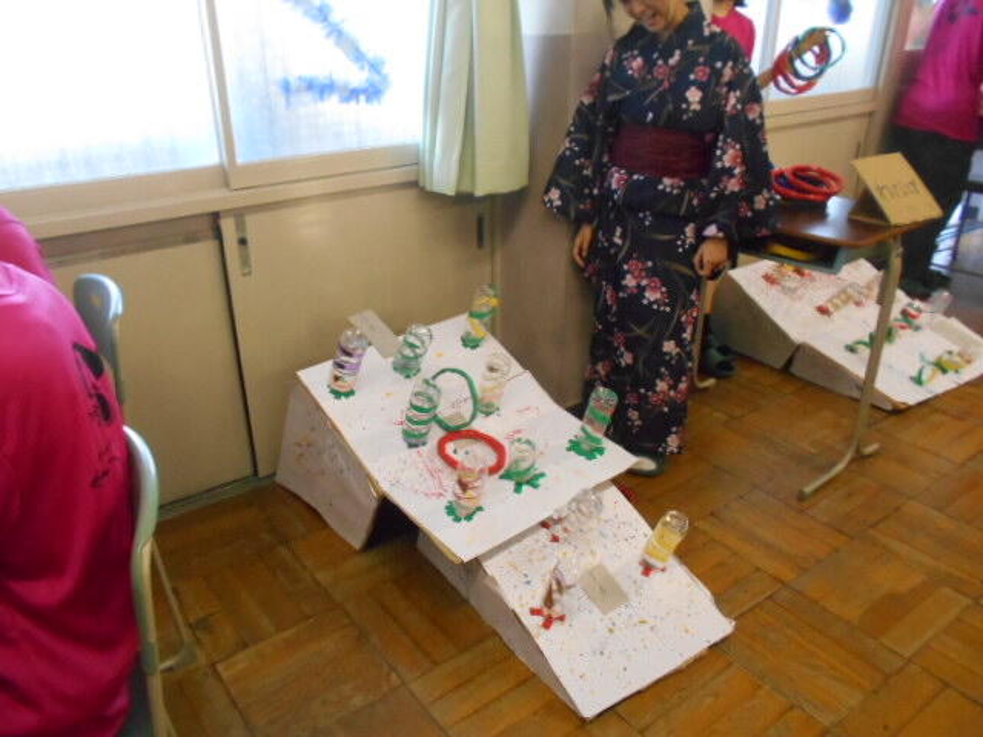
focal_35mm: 26
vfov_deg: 53.1
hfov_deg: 67.3
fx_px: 738
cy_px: 368
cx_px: 492
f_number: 3.2
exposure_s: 1/100
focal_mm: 4.6
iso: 800
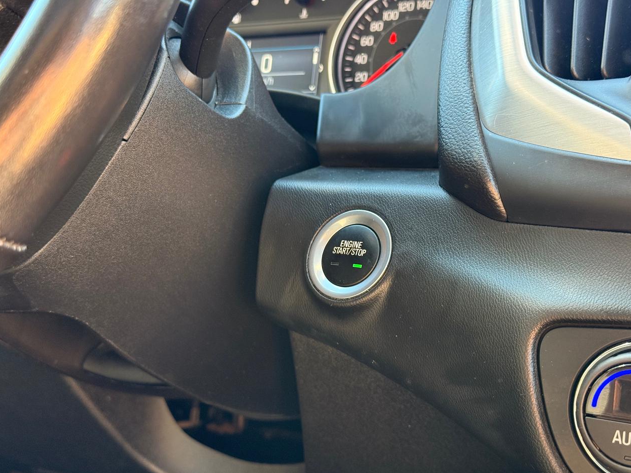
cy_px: 241
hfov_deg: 38.9
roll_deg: +0.3
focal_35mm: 49
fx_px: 893
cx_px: 321
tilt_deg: -6.3
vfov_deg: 29.7
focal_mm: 6.76
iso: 200
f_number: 1.78
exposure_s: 1/76
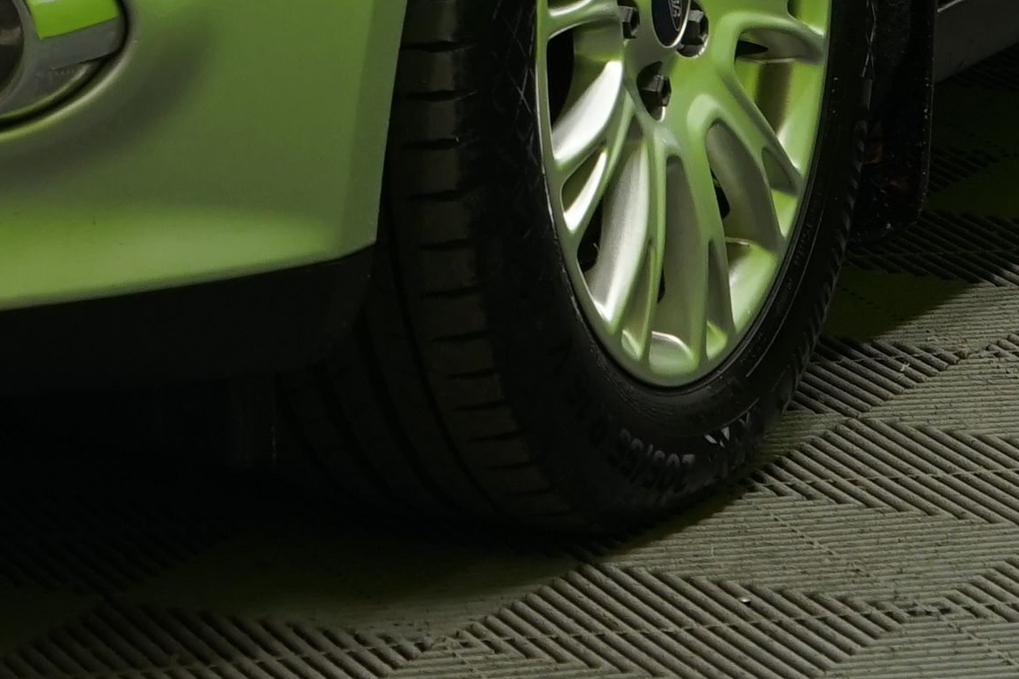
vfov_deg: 4.4
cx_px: -101
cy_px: -907
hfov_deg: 6.6
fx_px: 8746
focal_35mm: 309
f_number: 5.6
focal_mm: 59
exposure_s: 1/20
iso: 500
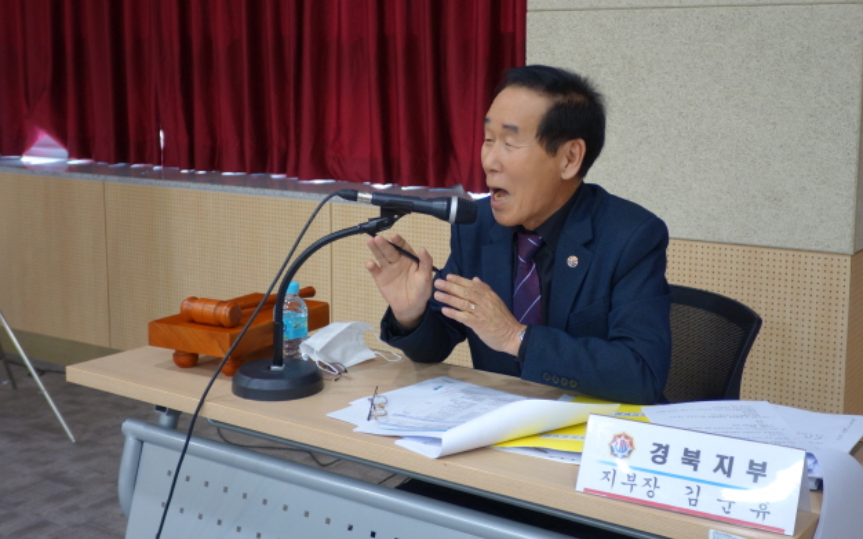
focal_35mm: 49
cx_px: 473
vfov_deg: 26.3
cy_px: 240
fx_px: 1152
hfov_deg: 41.0
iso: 320
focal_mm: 16.01
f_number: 3.2
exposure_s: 1/60
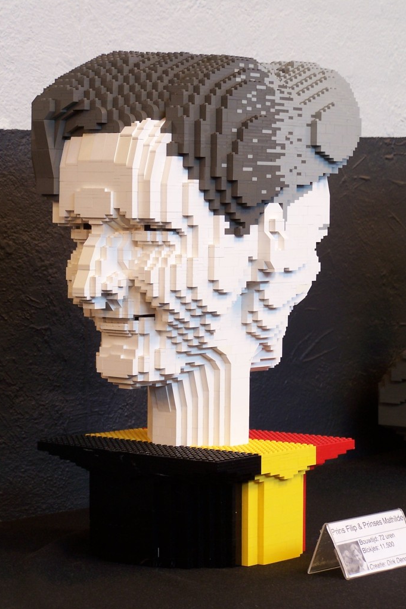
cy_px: 304
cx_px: 188
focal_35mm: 122
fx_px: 2063
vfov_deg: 16.8
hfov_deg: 11.2
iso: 80
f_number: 3.2
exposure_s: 1/3
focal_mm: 19.4
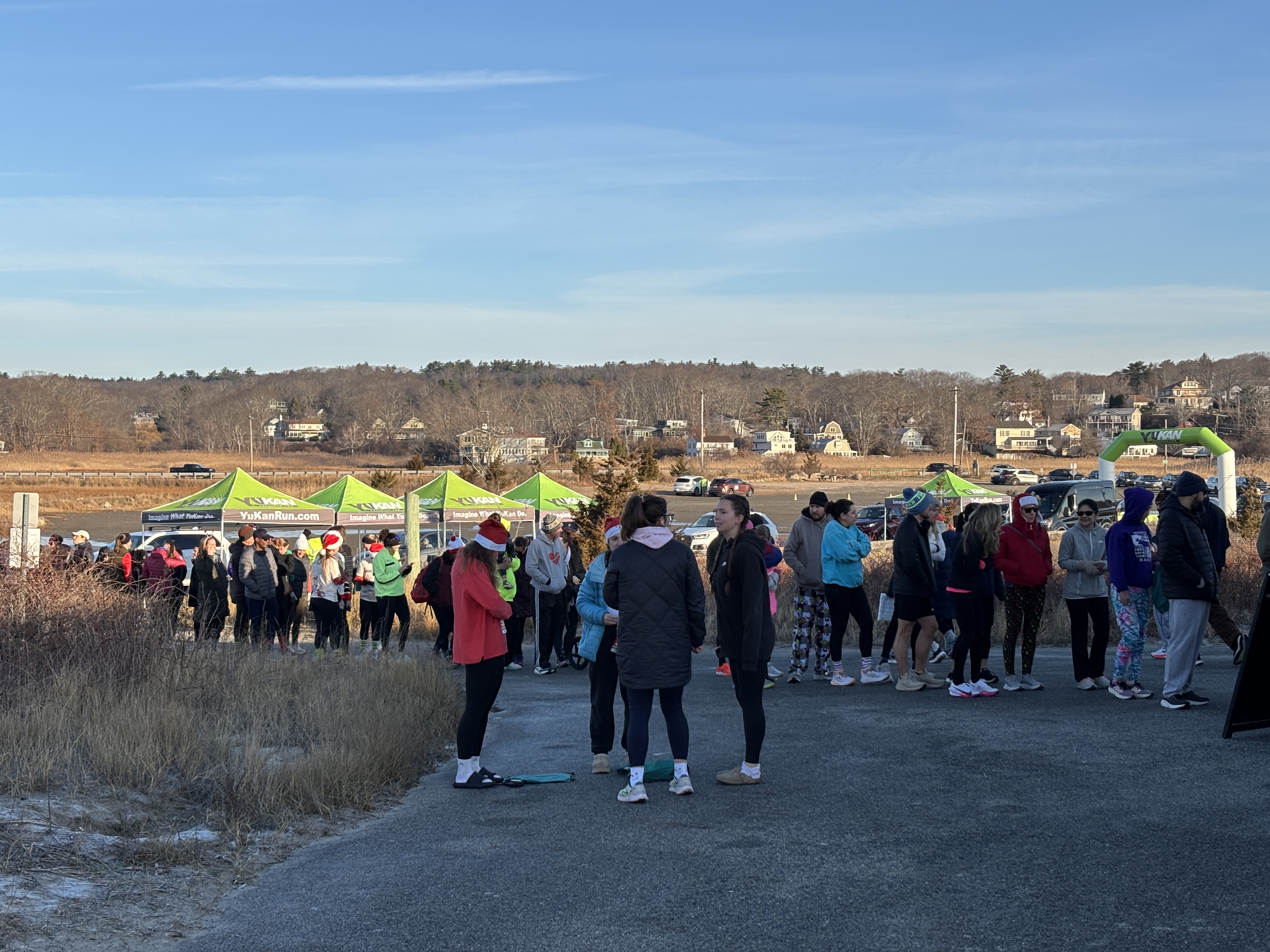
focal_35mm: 52
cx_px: 635
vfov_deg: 28.0
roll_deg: -0.3
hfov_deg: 36.8
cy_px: 476
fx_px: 1908
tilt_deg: -1.3
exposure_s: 1/1642
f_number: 1.6
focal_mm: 5.96
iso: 40
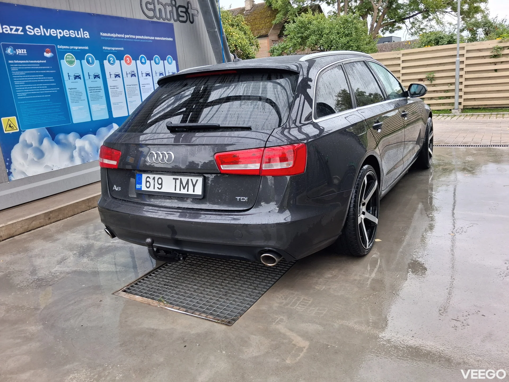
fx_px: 397
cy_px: 191
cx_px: 254
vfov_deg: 51.4
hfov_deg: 65.3
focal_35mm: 27
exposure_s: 1/100
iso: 40
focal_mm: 4
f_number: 1.8
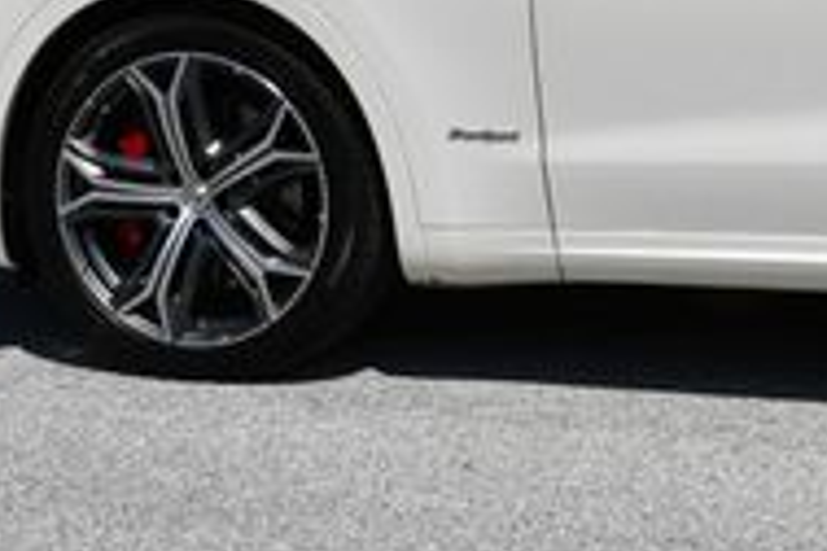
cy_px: -206
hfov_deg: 11.3
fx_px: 4043
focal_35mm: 176
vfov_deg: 7.7
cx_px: 1133
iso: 100
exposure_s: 1/400
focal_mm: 26
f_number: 10
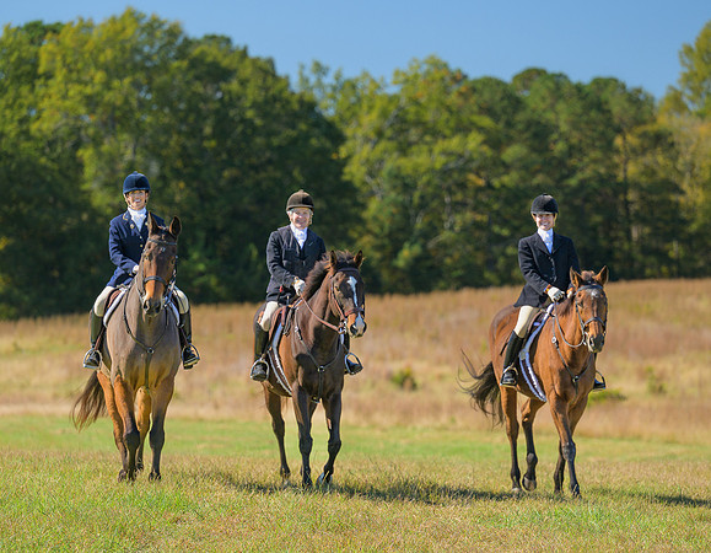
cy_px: 307
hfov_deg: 9.4
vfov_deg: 7.3
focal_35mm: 209
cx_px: 349
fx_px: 4342
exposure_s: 1/500
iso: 200
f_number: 4
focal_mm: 170
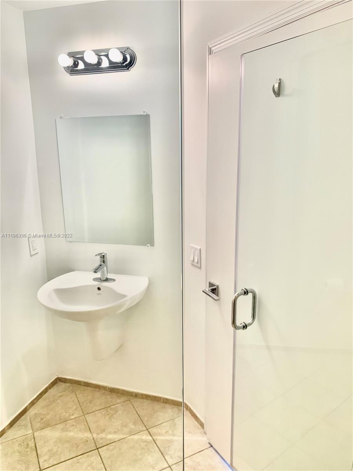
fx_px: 354
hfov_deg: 53.1
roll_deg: -0.2
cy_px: 236
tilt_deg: -12.2
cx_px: 176
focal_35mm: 26
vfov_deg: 67.3
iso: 50
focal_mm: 4.25
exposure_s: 1/60
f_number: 1.8
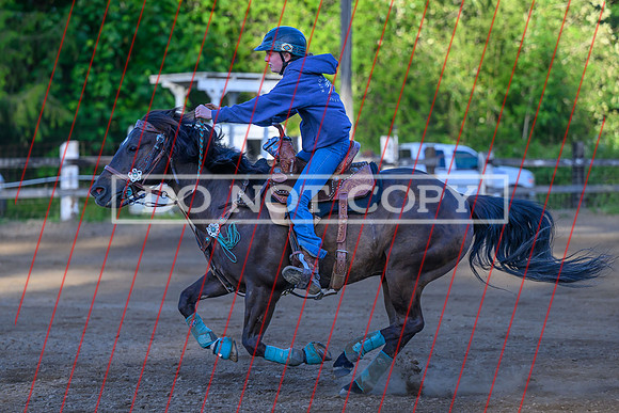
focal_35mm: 149
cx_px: 301
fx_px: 2563
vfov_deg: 9.2
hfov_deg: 13.8
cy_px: 229
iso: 560
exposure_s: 1/2500
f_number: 2.8
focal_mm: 110
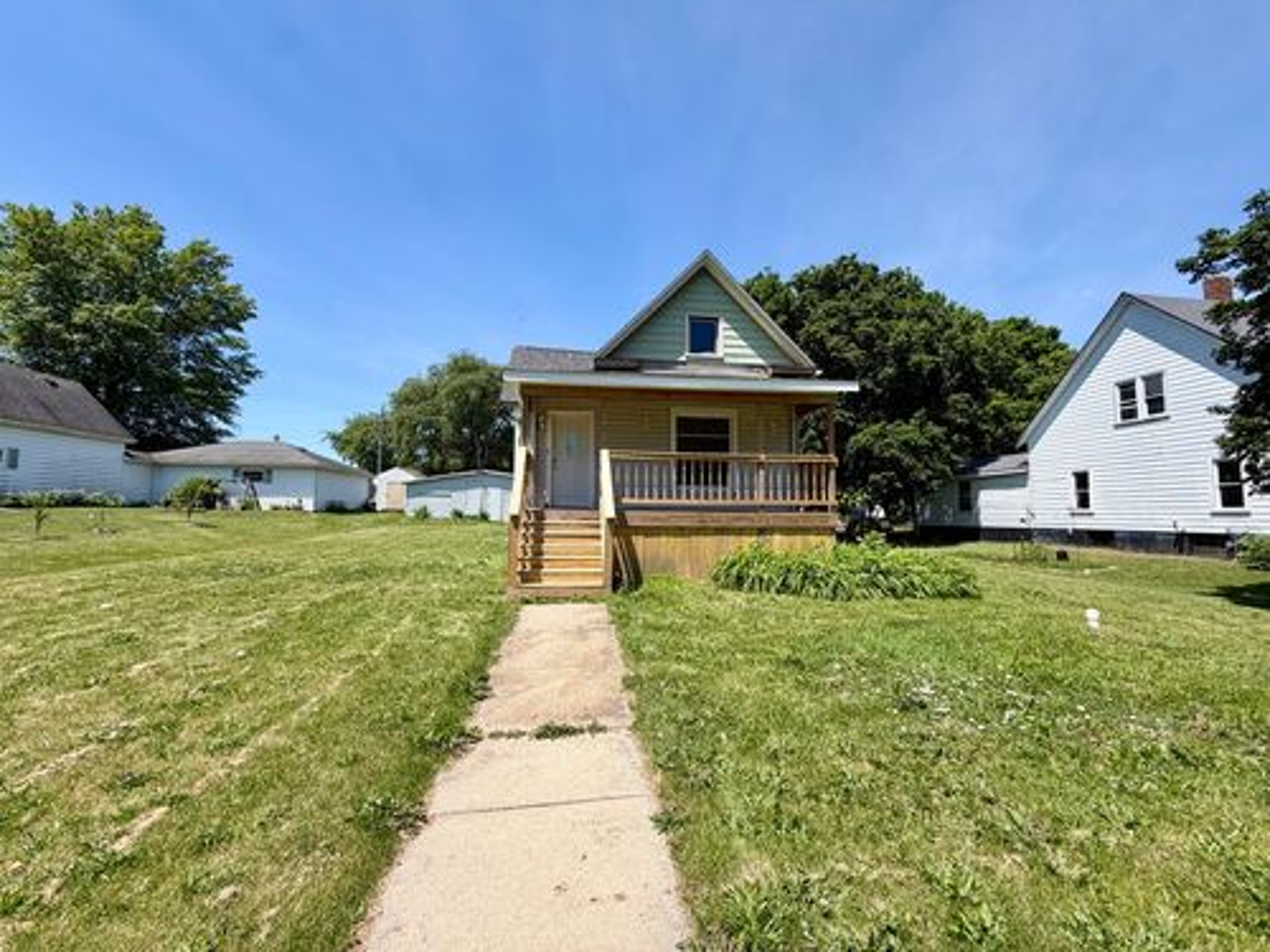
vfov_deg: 85.7
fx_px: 514
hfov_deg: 102.1
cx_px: 635
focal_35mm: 14
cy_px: 476
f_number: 2.2
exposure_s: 1/770
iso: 25
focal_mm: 2.22
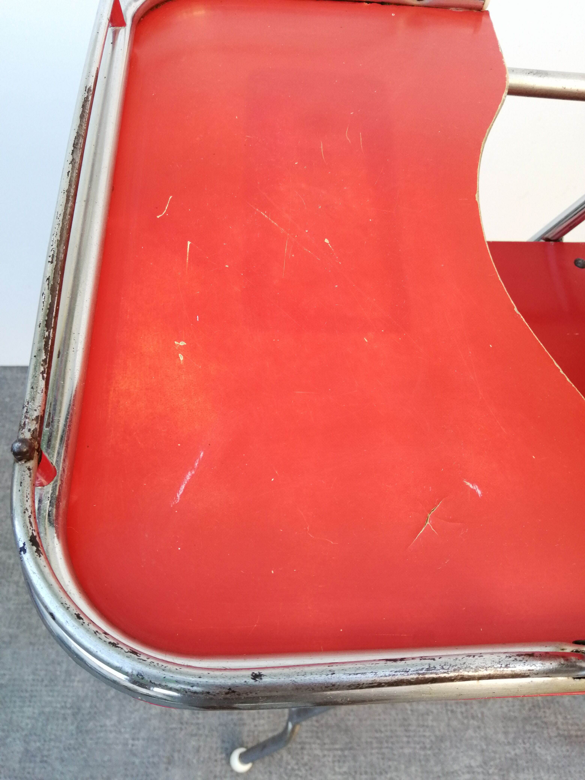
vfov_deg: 67.3
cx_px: 292
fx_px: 586
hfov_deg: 53.1
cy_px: 390
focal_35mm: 26
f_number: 1.8
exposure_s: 1/100
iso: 64
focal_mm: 3.46
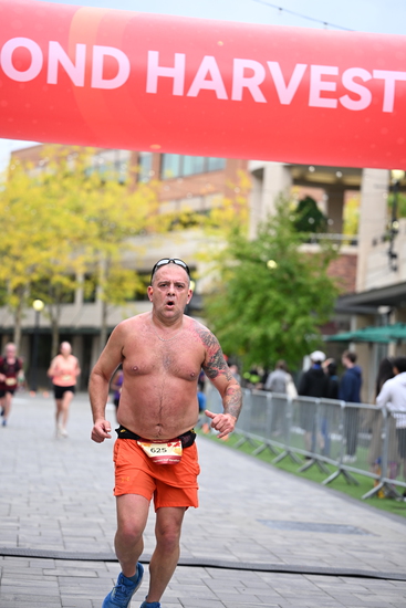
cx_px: 203
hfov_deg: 15.0
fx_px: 1538
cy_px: 304
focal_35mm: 91
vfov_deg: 22.4
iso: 640
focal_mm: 91
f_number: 2.8
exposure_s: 1/2000
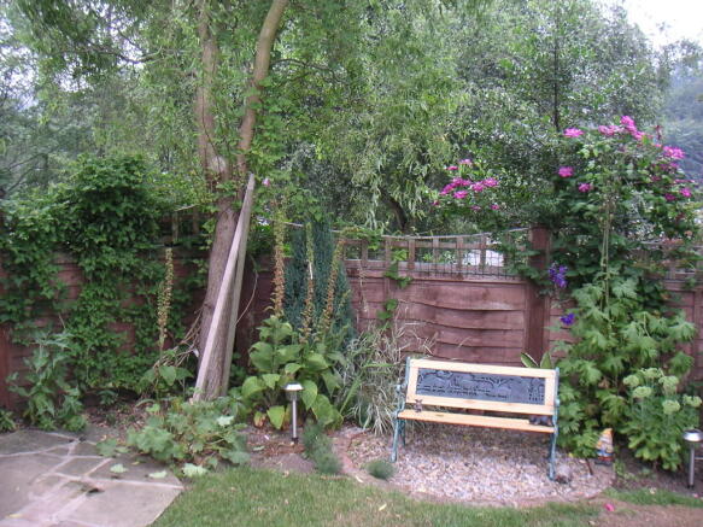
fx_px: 772
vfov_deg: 37.7
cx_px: 352
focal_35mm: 38
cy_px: 264
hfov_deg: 49.0
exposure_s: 1/60
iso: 50
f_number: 2.8
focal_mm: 6
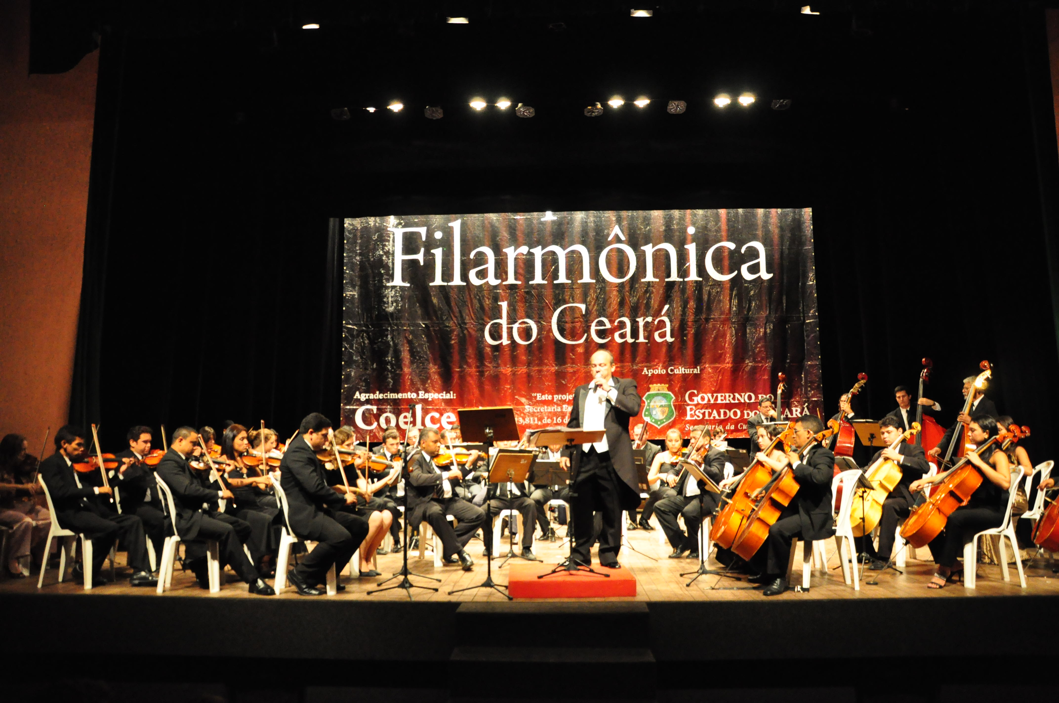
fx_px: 793
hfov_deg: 67.4
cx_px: 530
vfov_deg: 47.8
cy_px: 352
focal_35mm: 27
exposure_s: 1/80
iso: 3200
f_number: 3.5
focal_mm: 18
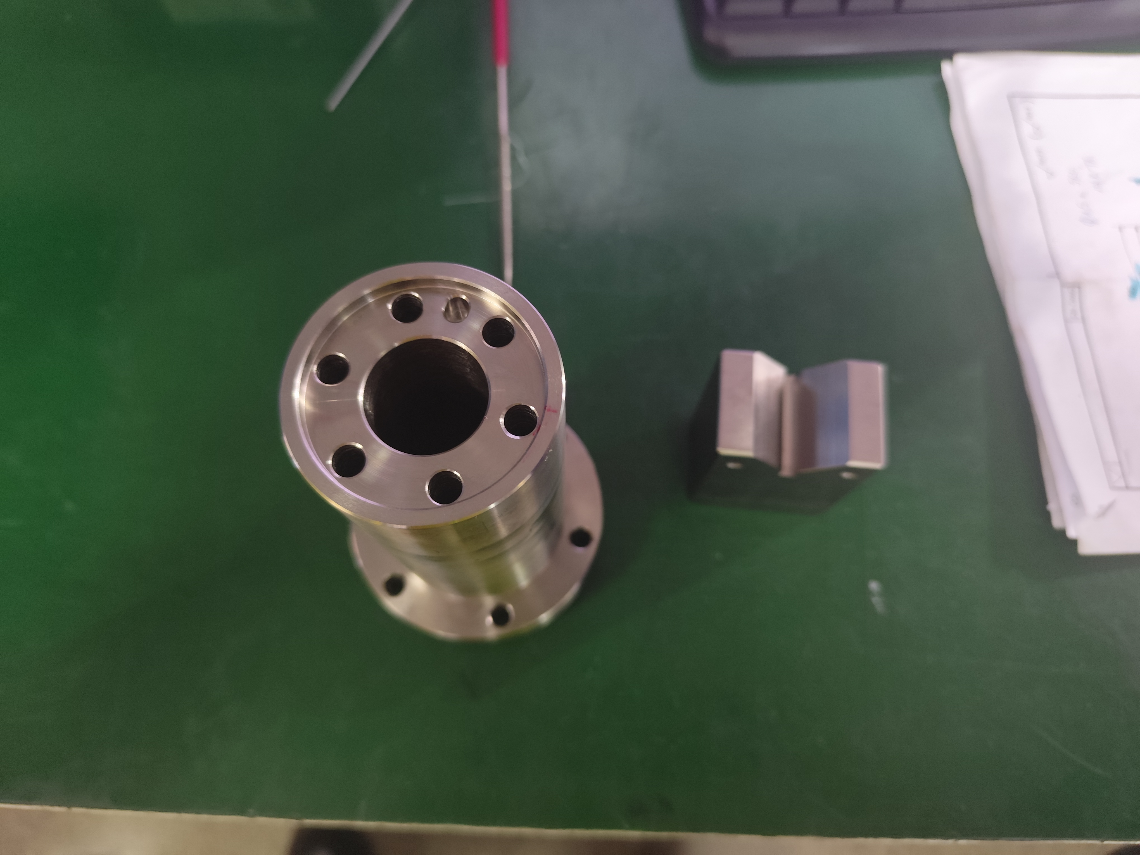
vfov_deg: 58.9
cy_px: 428
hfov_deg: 73.9
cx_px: 570
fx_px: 757
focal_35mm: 23
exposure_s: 1/25
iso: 640
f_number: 1.65
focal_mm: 6.14
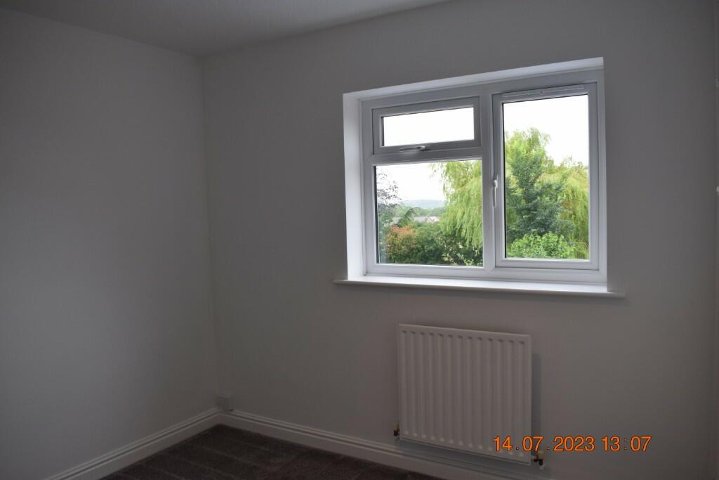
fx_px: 539
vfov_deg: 47.9
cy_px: 240
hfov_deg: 67.4
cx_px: 360
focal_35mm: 27
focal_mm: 18
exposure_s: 1/160
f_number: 6.3
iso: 400
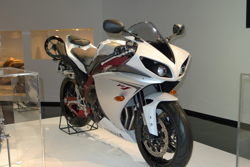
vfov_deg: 33.4
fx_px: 278
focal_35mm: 40
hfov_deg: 48.5
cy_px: 92
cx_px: 125
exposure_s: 1/50
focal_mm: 6.8
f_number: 2.2
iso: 100
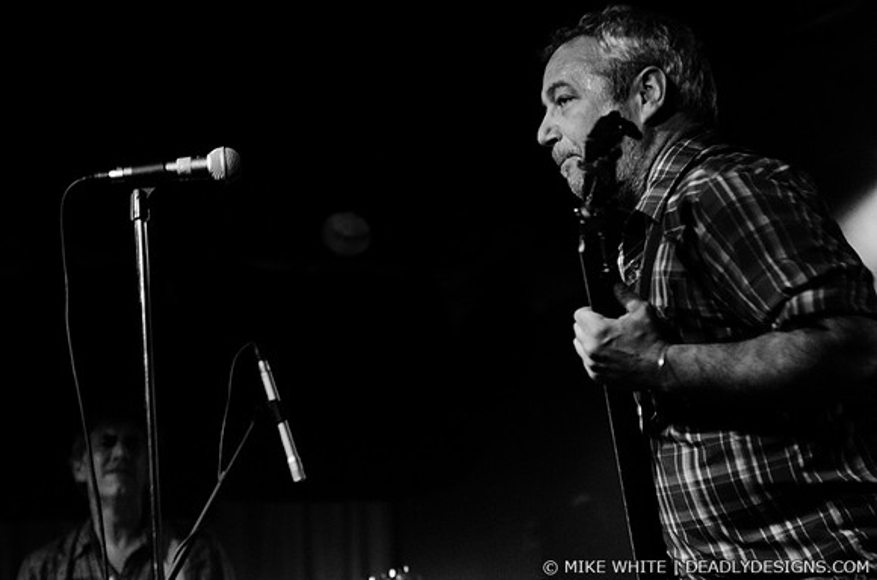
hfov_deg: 19.5
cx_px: 438
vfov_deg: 13.0
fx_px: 2552
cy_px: 290
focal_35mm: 105
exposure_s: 1/60
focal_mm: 70
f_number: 2.8
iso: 2000
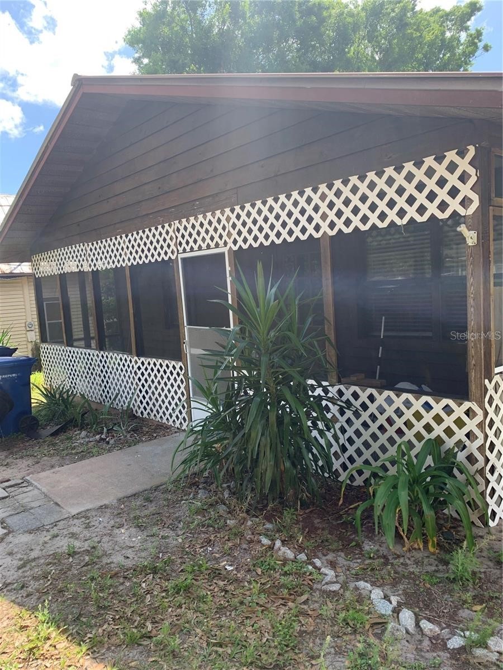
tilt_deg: -4.8
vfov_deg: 67.3
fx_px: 504
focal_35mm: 26
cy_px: 335
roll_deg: +5.0
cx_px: 252
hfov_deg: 53.1
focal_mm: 4.25
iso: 25
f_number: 1.8
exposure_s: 1/471
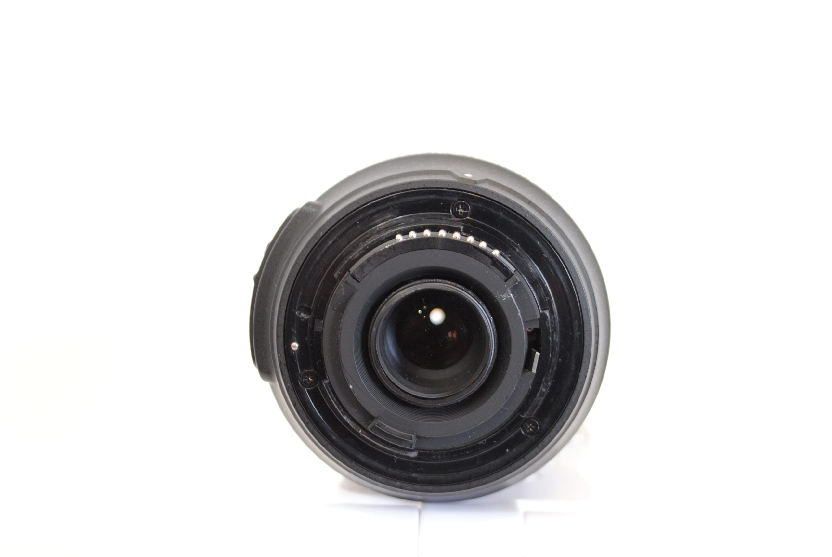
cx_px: 416
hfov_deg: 46.3
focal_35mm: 42
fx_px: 972
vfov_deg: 32.0
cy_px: 278
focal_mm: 28
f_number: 4.5
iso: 400
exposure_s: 1/13
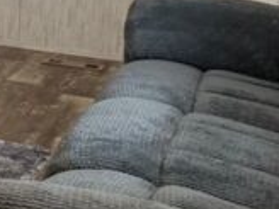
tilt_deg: -7.8
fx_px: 943
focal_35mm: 117
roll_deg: +1.1
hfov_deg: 14.3
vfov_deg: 12.3
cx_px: -265
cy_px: -53
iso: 200
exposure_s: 1/60
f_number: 1.78
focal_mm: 6.76
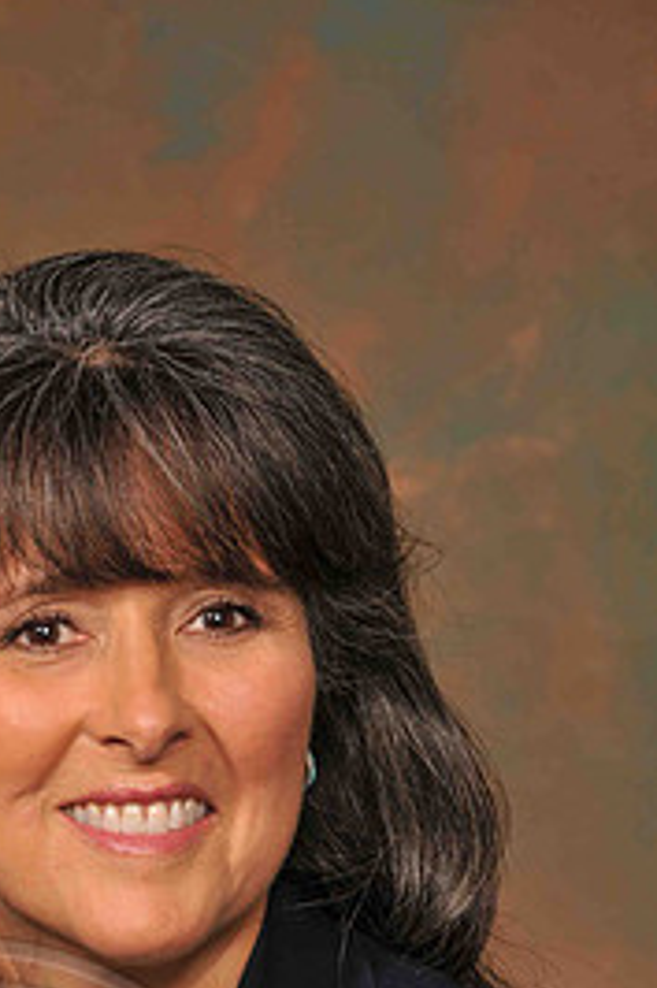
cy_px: 817
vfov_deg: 9.0
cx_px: 110
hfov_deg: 6.0
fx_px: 6249
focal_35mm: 228
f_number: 6.3
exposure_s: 1/60
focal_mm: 90
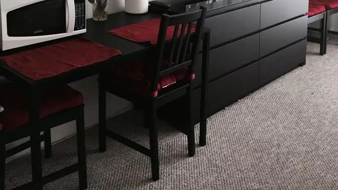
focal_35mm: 43
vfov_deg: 25.8
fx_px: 385
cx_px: 170
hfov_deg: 47.3
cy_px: -16
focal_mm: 4.15
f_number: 2.2
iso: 64
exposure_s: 1/30
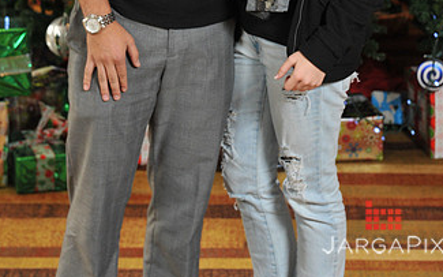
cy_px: -105
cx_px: 225
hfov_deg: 17.4
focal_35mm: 120
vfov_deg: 10.6
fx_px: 1449
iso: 1600
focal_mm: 66
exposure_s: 1/100
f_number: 6.3
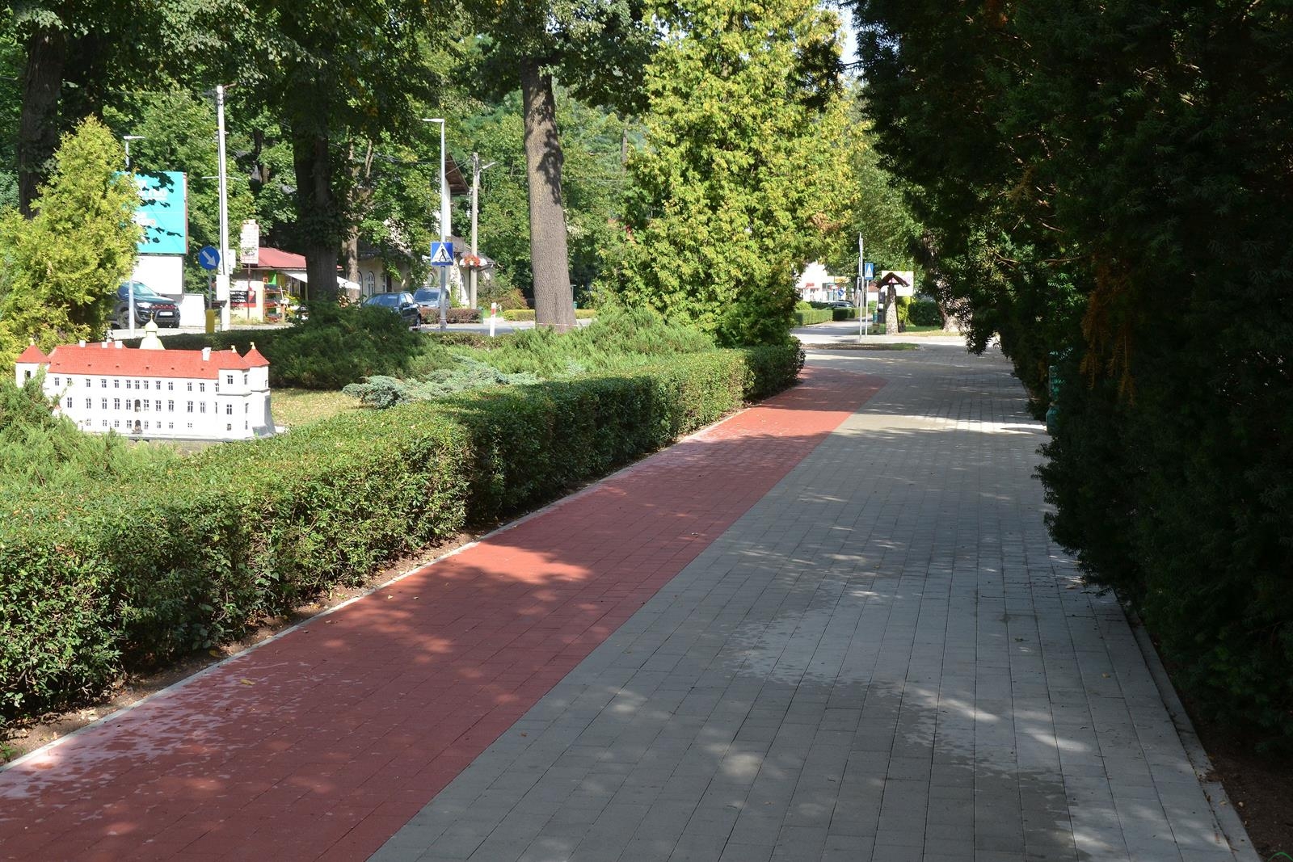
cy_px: 431
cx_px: 646
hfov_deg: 38.9
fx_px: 1832
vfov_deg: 26.5
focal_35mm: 51
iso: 400
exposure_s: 1/320
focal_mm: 34
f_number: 7.1
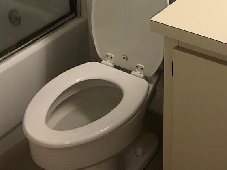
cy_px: -69
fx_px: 525
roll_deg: -1.8
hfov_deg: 24.1
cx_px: 179
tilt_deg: -18.2
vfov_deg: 17.0
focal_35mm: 80
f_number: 1.8
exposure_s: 1/19
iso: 20
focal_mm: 3.99
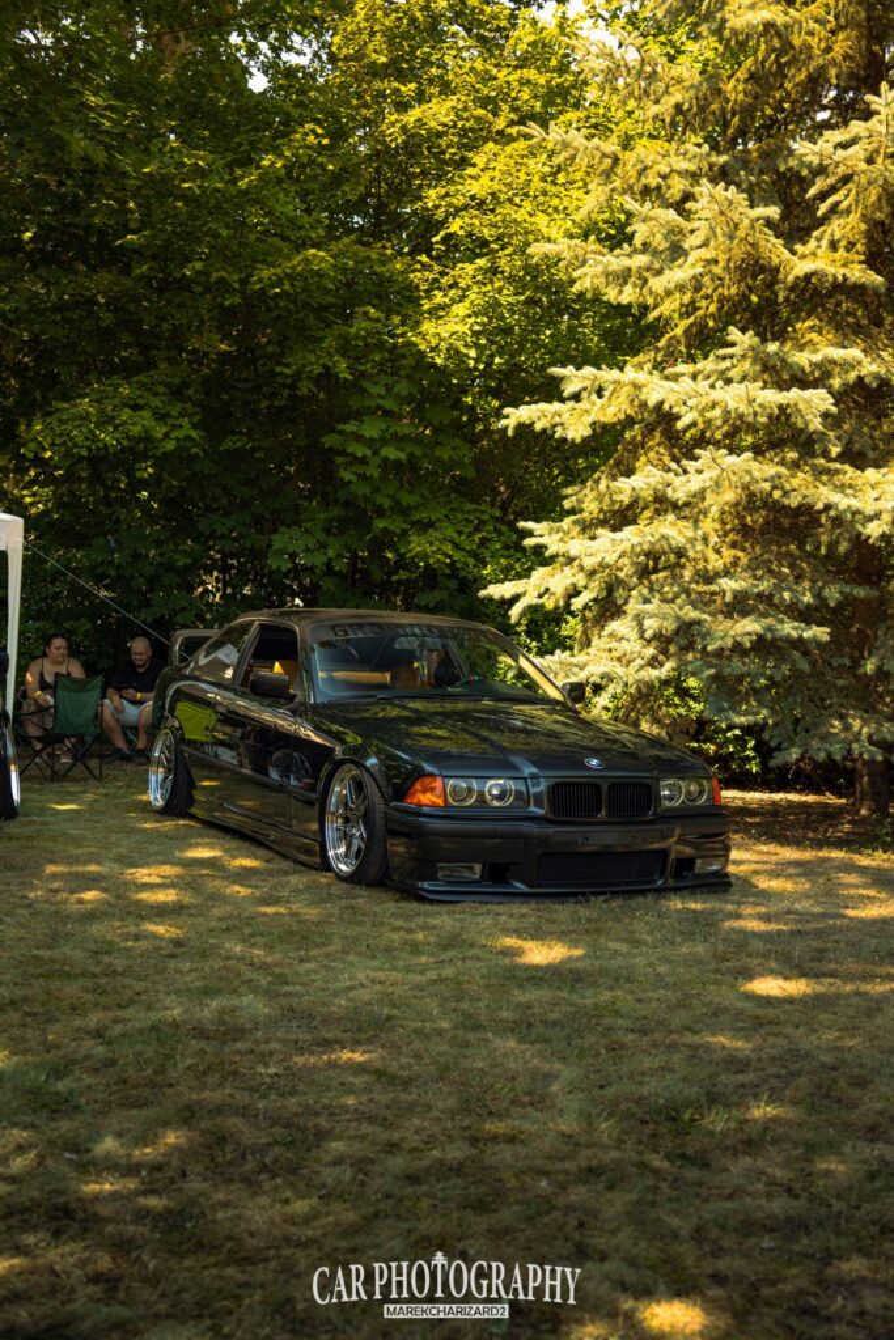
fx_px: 1430
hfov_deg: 34.7
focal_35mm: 38
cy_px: 670
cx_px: 447
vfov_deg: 50.2
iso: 100
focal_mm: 25.6
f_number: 2.8
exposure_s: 1/100
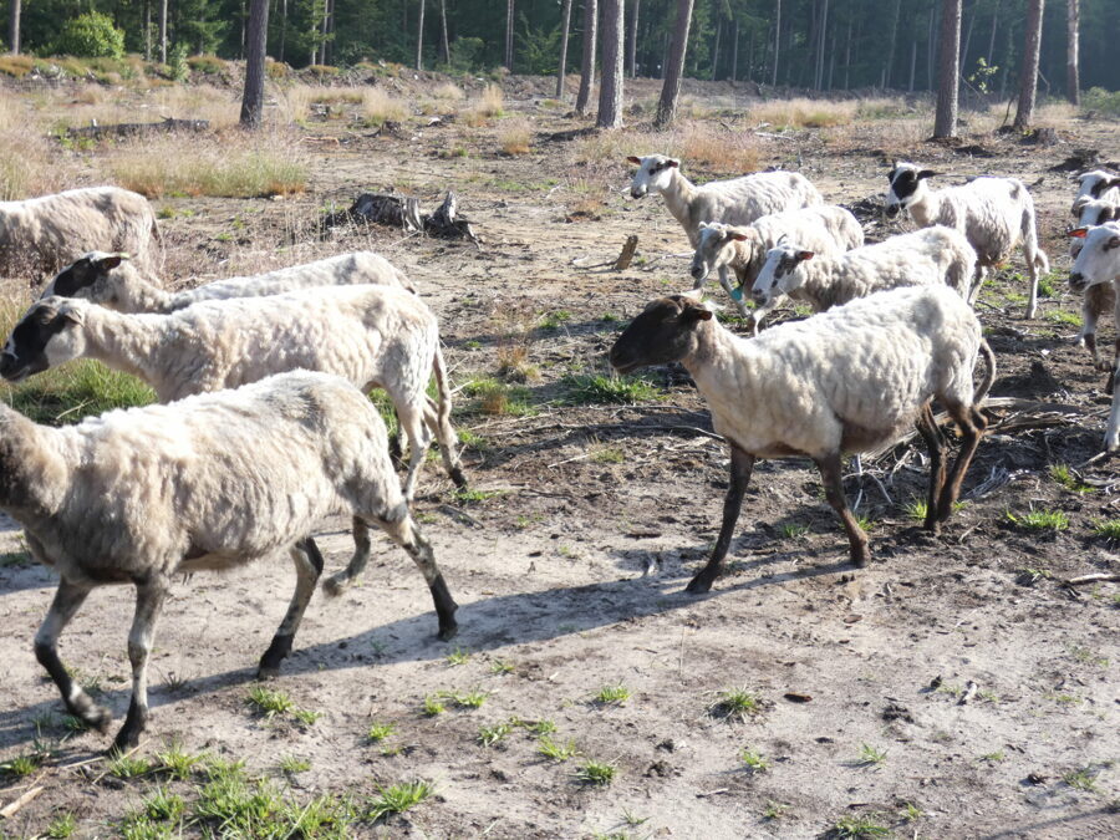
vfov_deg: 29.1
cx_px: 560
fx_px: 1618
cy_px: 420
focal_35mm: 50
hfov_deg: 38.2
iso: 80
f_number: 3.9
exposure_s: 1/250
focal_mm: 9
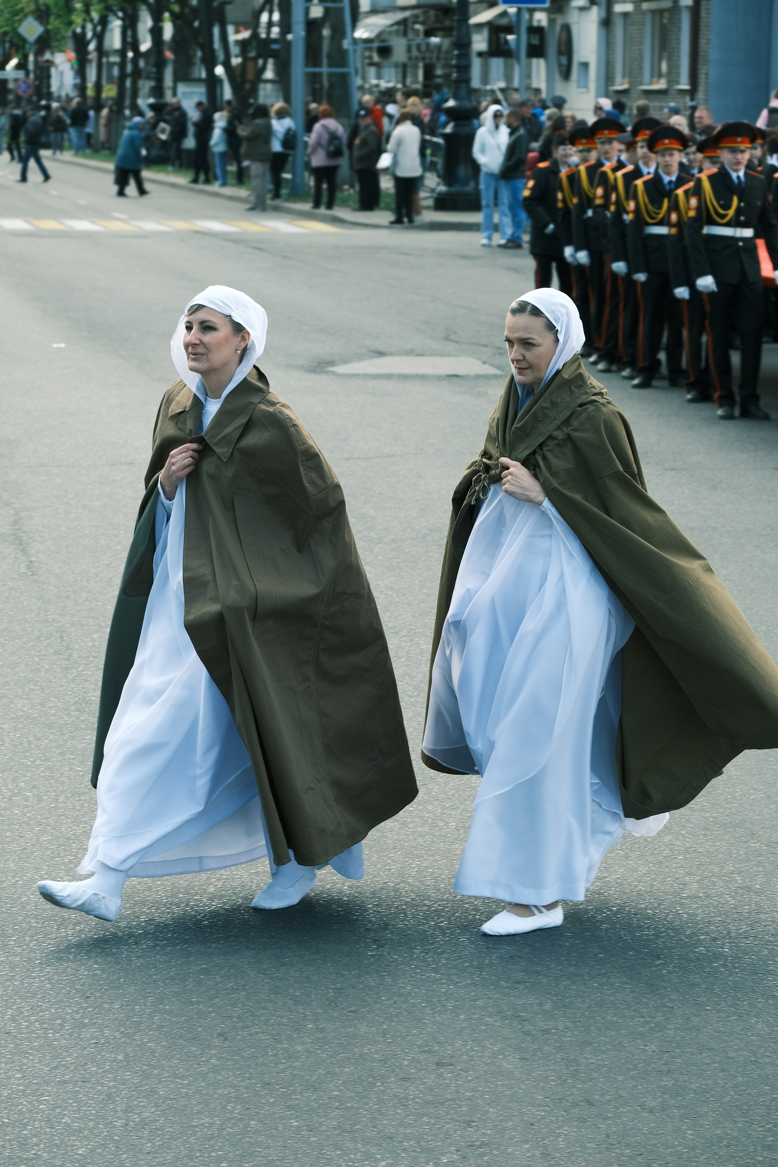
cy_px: 584
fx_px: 3403
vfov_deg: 19.5
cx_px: 389
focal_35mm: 105
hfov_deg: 13.0
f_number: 5.6
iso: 250
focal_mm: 70
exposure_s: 1/200
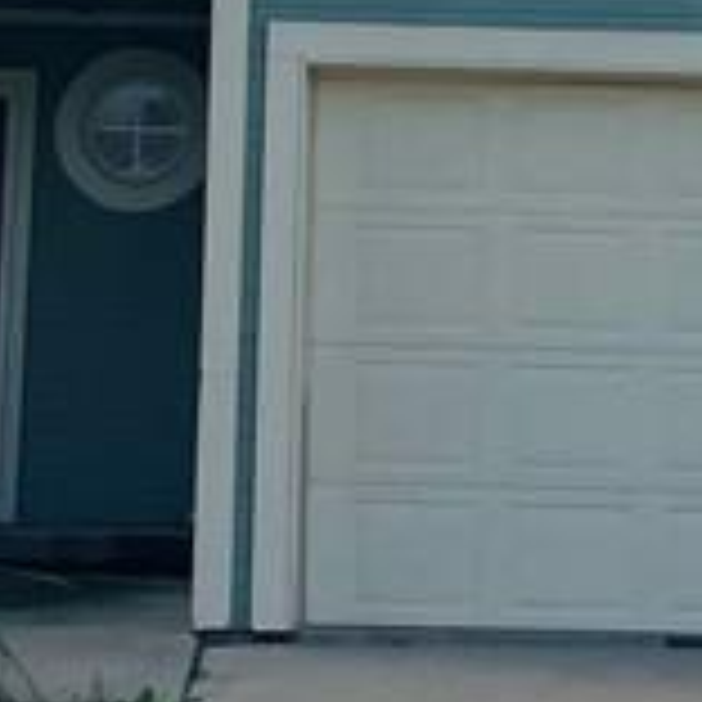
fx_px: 3465
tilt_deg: +12.8
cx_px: 392
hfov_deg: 11.6
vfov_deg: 11.3
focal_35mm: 151
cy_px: -207
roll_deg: -1.1
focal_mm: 4.2
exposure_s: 1/7813
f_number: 1.6
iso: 32
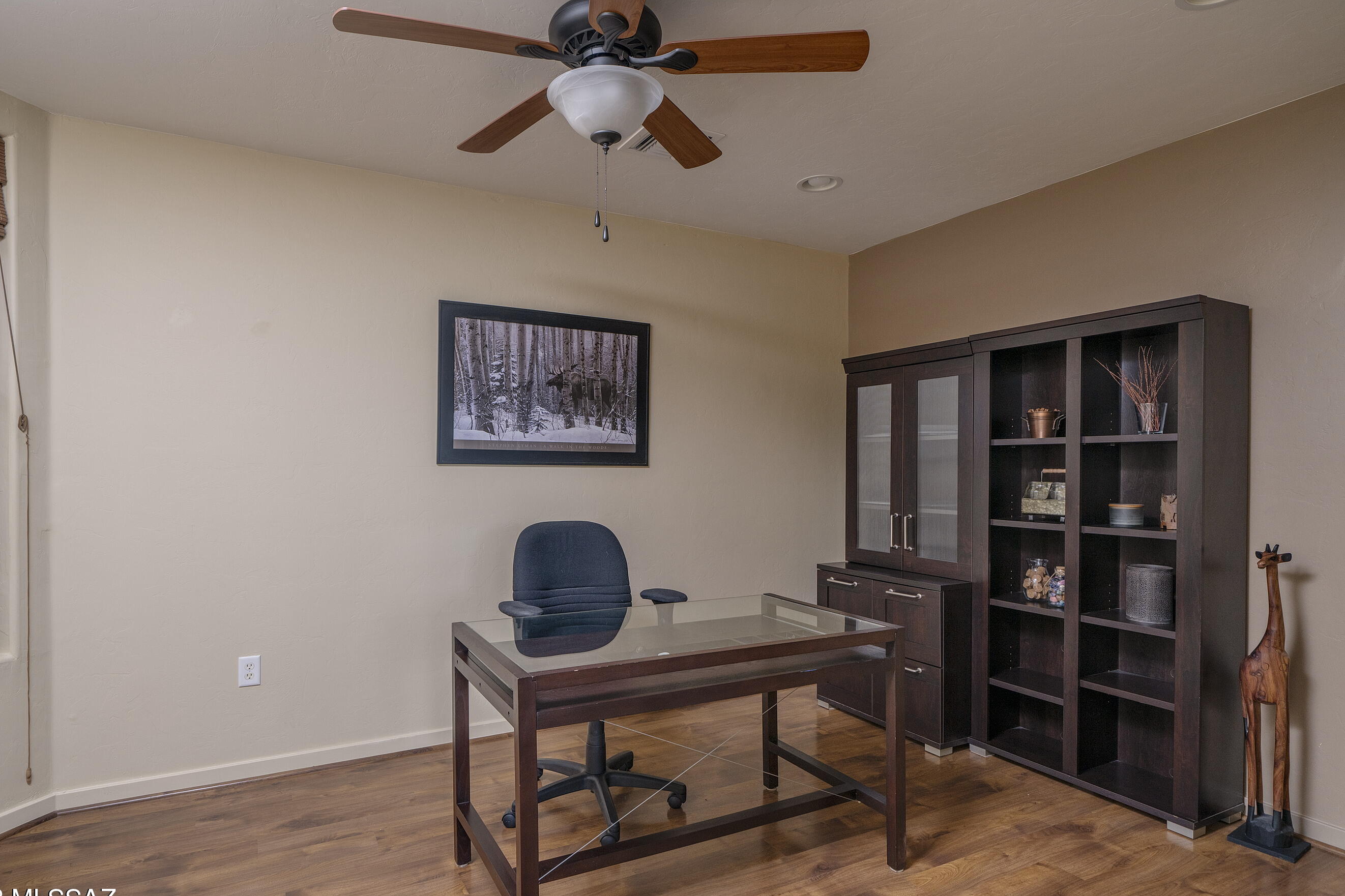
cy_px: 468
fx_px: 672
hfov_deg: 89.9
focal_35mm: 18
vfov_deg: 67.3
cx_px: 635
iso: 200
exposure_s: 1/4
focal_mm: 17
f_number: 7.1
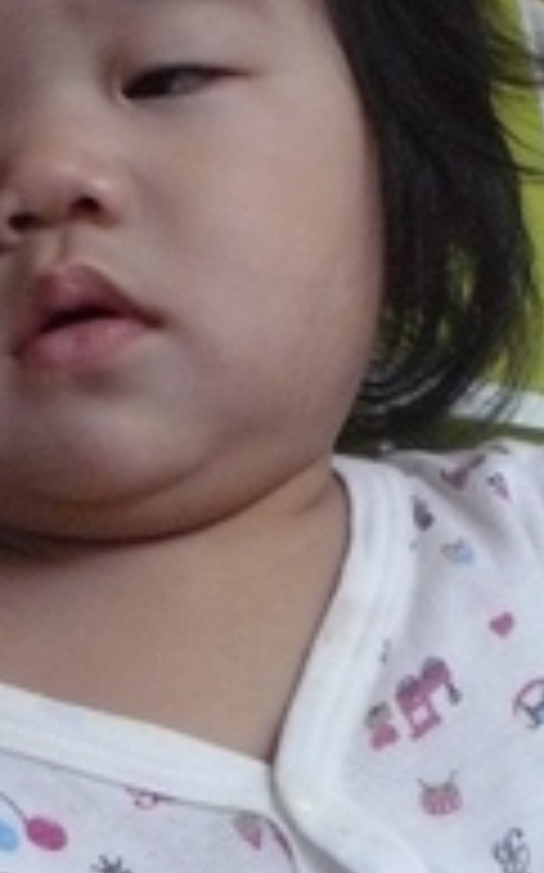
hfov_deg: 12.4
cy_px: 736
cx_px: 171
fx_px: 2494
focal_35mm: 105
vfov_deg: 19.6
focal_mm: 6
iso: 400
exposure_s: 1/50
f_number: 2.8
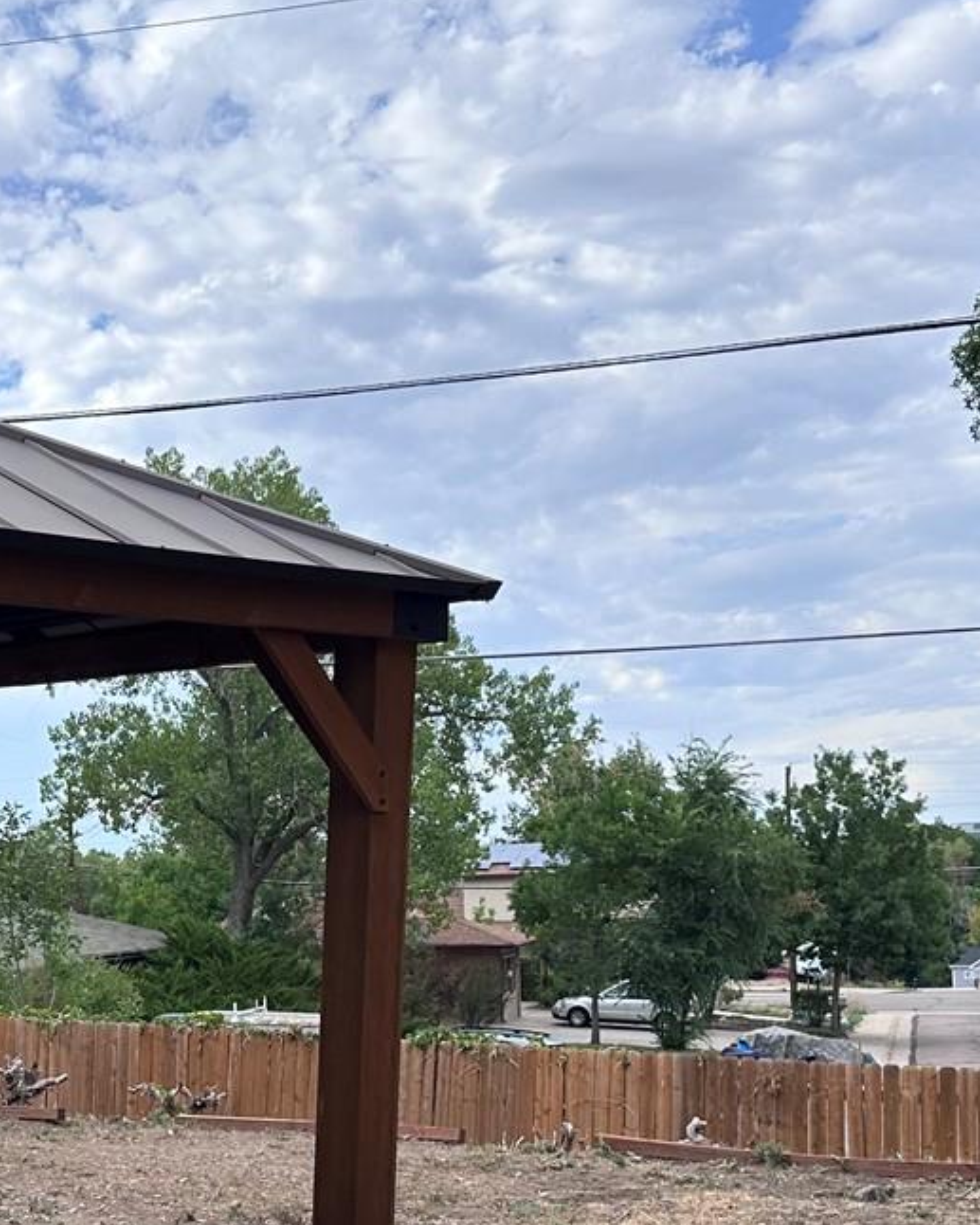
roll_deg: +1.9
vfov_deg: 31.9
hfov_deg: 25.9
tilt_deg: +0.3
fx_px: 2102
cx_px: 237
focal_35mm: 58
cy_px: 914
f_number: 1.78
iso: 80
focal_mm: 6.86
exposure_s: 1/2299
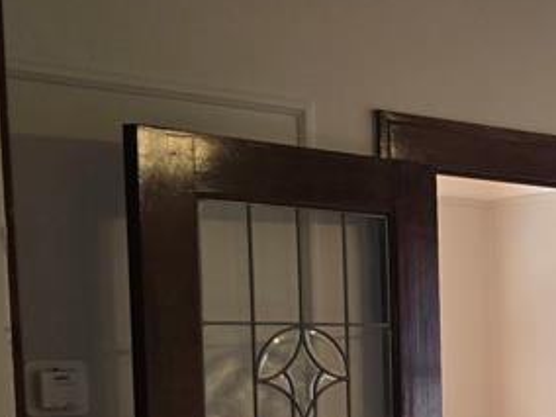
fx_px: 1333
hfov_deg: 20.1
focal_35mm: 83
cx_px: 850
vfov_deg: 17.1
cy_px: 478
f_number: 1.7
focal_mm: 6.3
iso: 32
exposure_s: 1/60
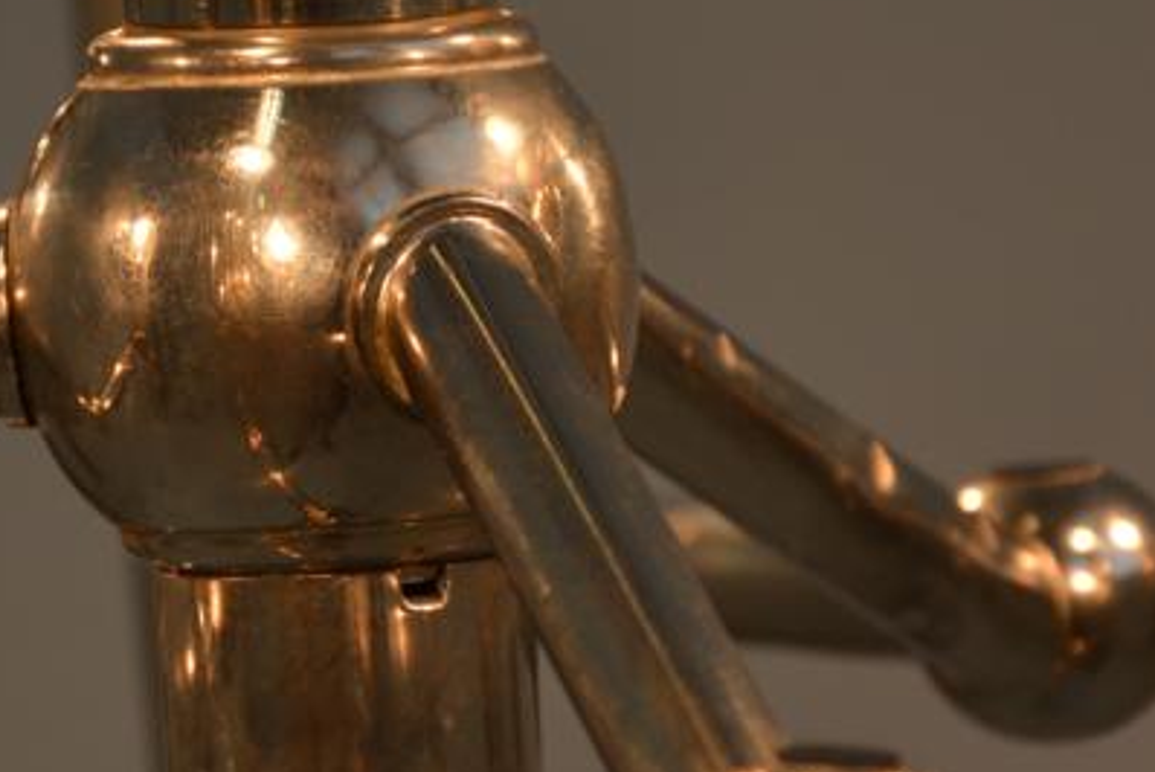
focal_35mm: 475
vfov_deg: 2.9
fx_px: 15234
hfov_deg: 4.3
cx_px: 424
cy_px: 464
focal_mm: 105
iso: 280
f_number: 5.6
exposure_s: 1/180
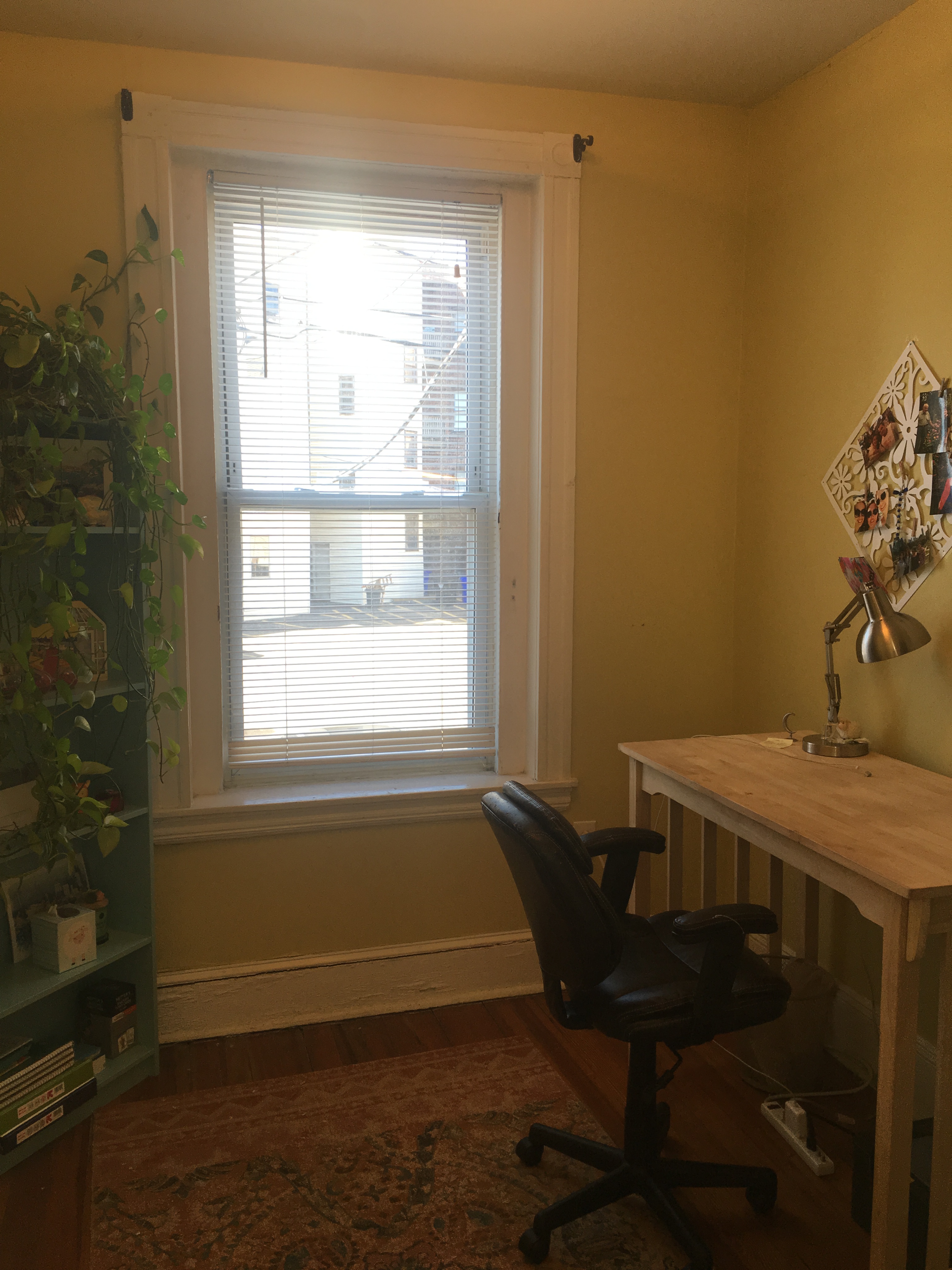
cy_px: 635
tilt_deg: -6.6
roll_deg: +0.3
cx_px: 476
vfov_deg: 61.7
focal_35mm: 29
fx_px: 1063
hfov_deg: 48.2
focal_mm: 4.15
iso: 32
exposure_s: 1/60
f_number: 2.2
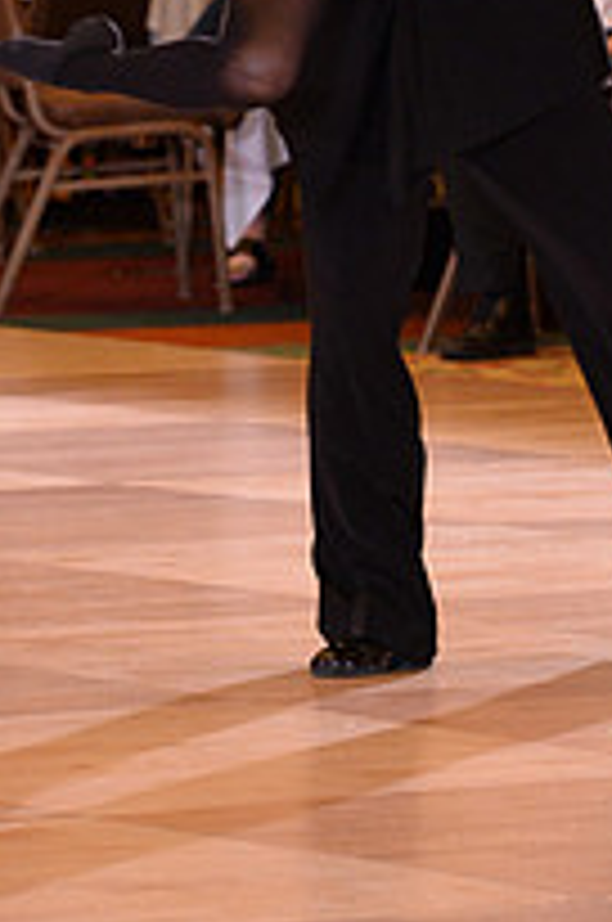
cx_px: 322
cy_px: -202
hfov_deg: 3.0
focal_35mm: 453
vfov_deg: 4.5
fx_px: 11590
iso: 2000
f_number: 5
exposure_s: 1/250
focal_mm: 160
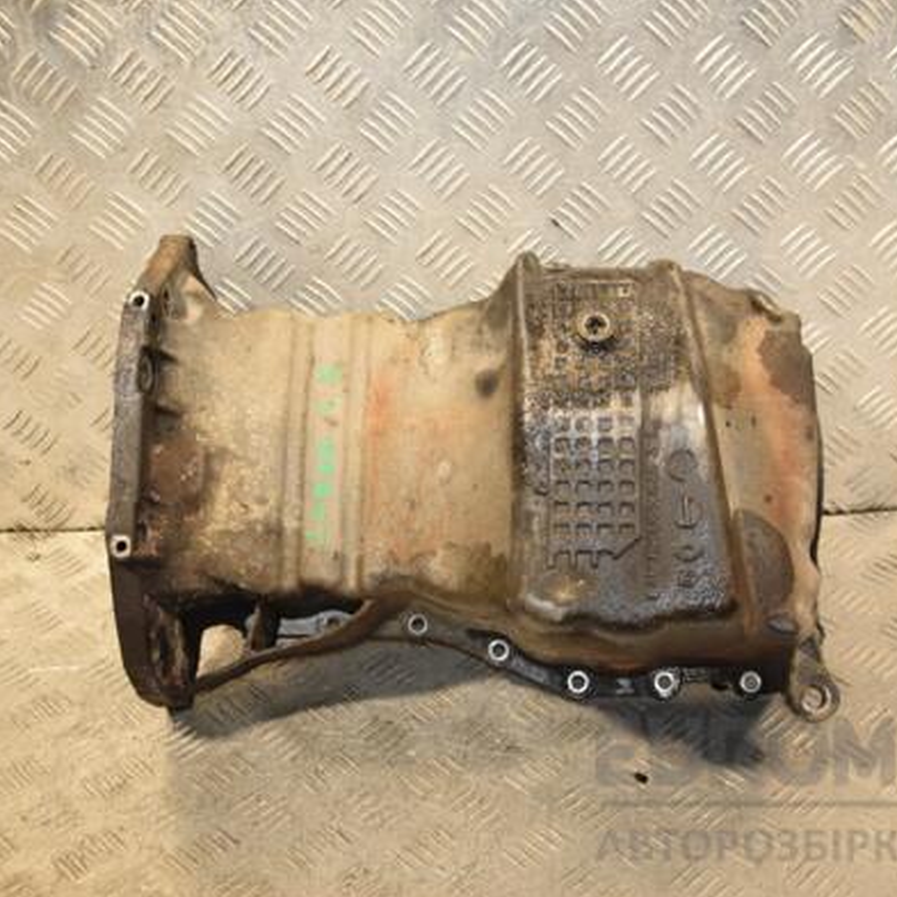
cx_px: 552
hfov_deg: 34.8
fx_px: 1426
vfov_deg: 34.9
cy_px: 447
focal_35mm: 49
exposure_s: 1/160
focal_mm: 25
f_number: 5
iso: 800
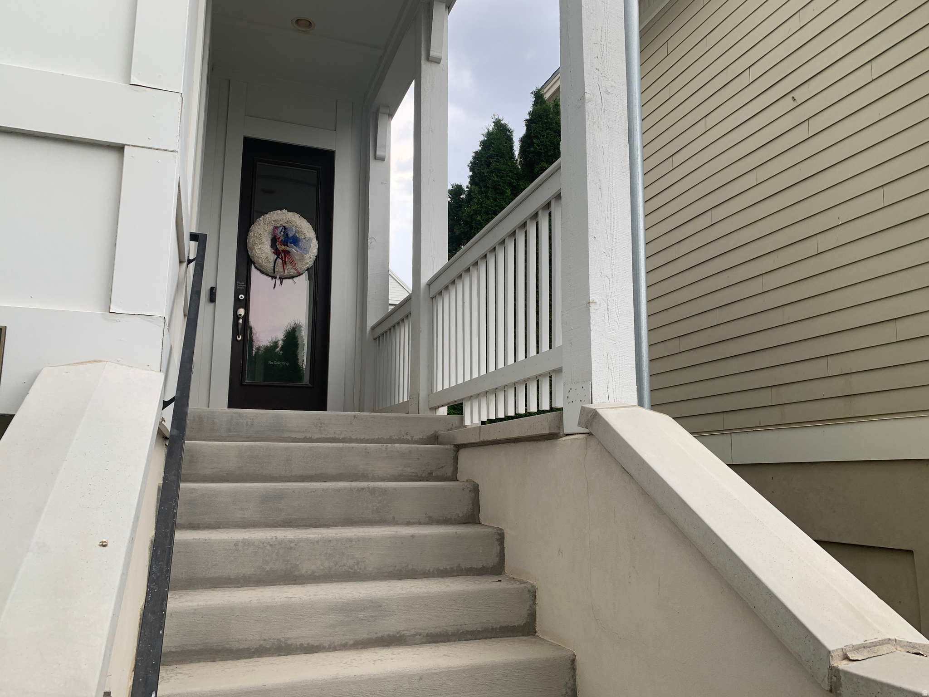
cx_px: 464
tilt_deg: +8.1
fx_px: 698
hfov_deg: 67.3
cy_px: 348
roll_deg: -0.3
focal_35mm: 26
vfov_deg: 53.1
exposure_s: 1/231
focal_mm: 4.25
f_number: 1.8
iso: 25
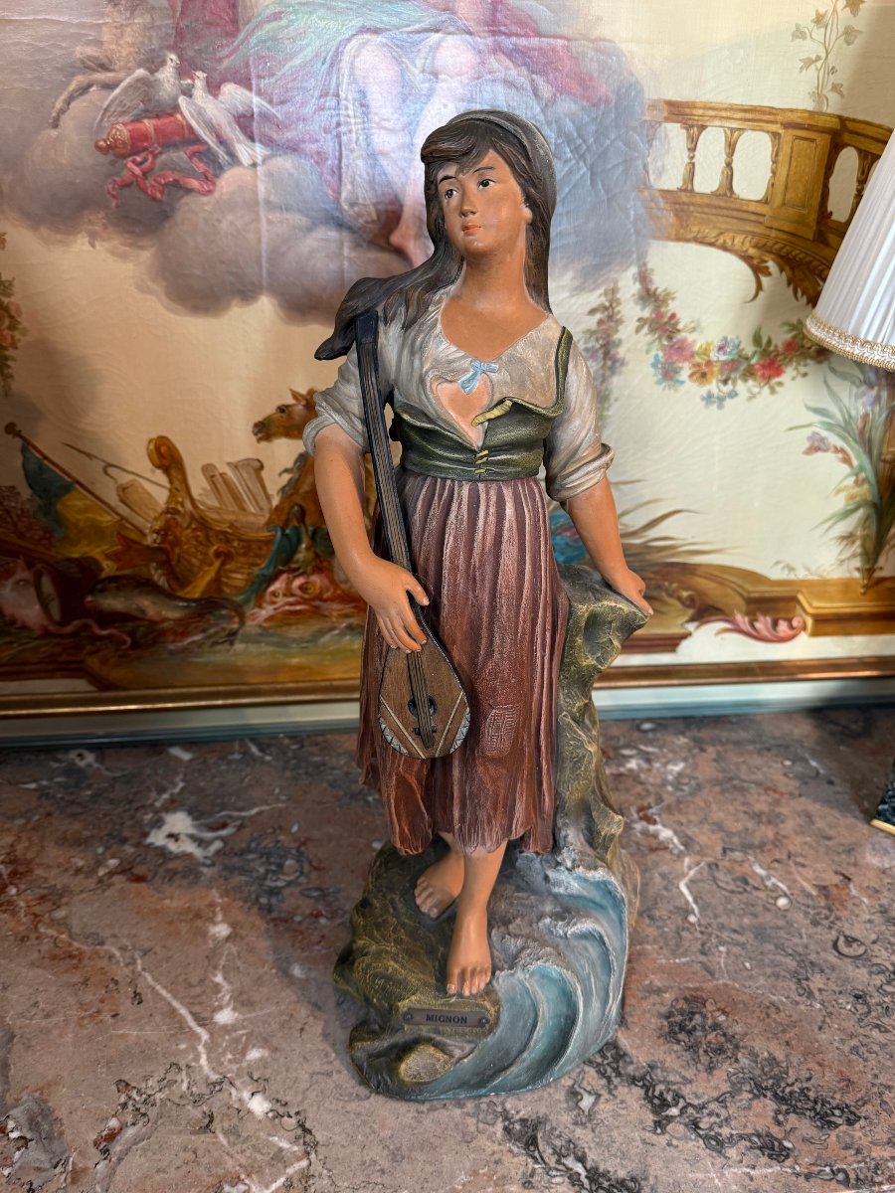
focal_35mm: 24
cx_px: 448
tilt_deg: -29.3
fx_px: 827
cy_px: 596
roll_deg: -2.4
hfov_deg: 56.8
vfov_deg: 71.6
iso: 250
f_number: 1.78
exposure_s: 1/50
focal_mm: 6.76
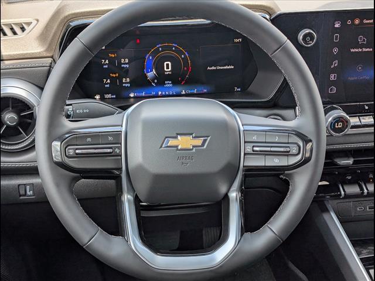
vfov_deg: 29.7
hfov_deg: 38.9
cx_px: 188
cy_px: 140
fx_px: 531
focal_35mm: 49
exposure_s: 1/115
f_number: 1.68
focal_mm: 6.9
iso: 27
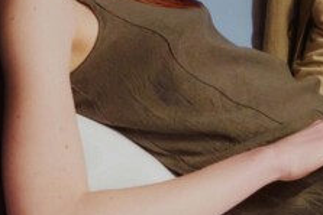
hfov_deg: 18.2
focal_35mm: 110
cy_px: -93
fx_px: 988
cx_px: 304
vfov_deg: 12.0
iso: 400
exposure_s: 1/200
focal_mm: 24
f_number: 7.1
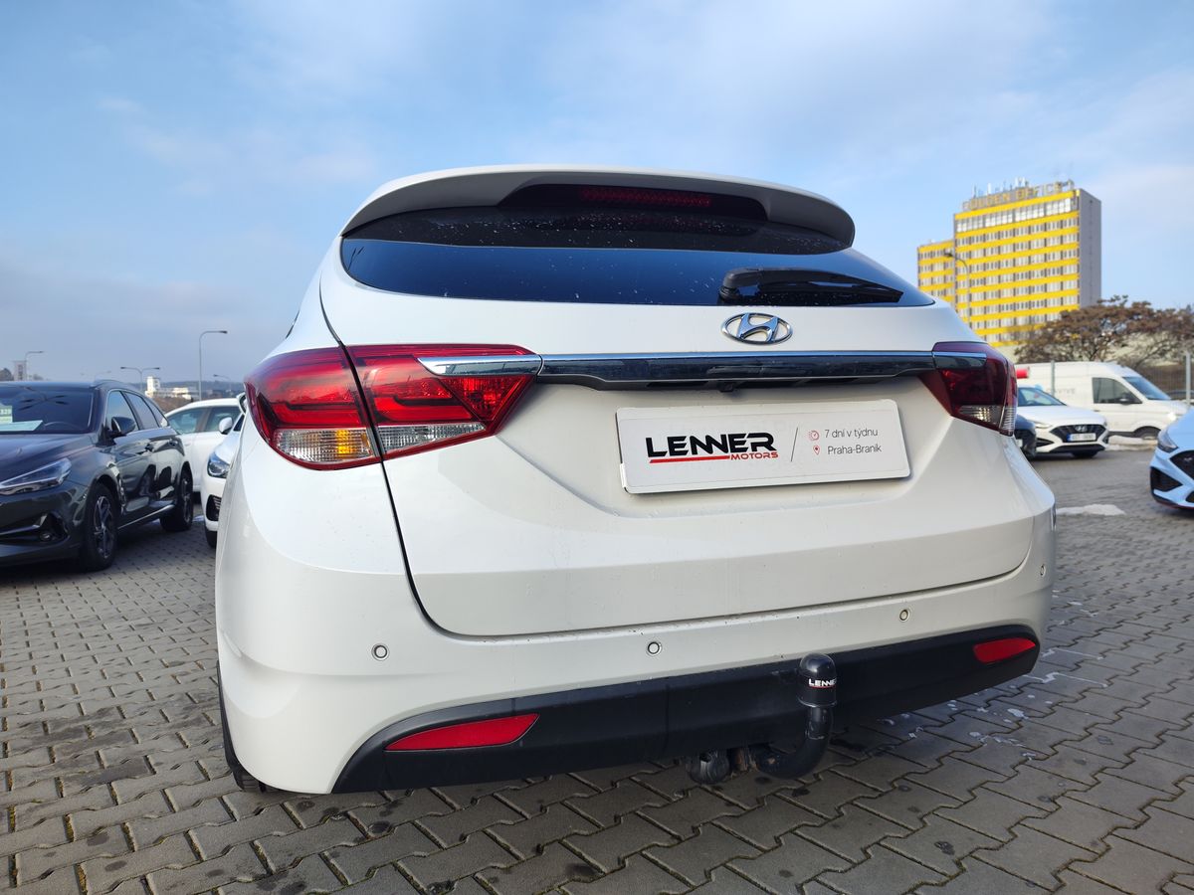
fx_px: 793
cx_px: 597
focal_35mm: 23
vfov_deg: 58.9
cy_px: 448
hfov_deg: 73.9
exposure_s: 1/399
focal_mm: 7.01
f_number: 1.69
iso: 50
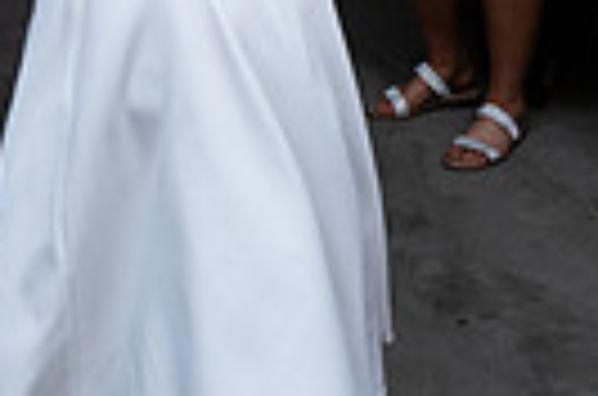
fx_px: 1740
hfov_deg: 19.3
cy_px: -340
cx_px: 130
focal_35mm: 105
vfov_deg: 11.9
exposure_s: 1/160
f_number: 3.5
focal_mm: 24
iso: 800
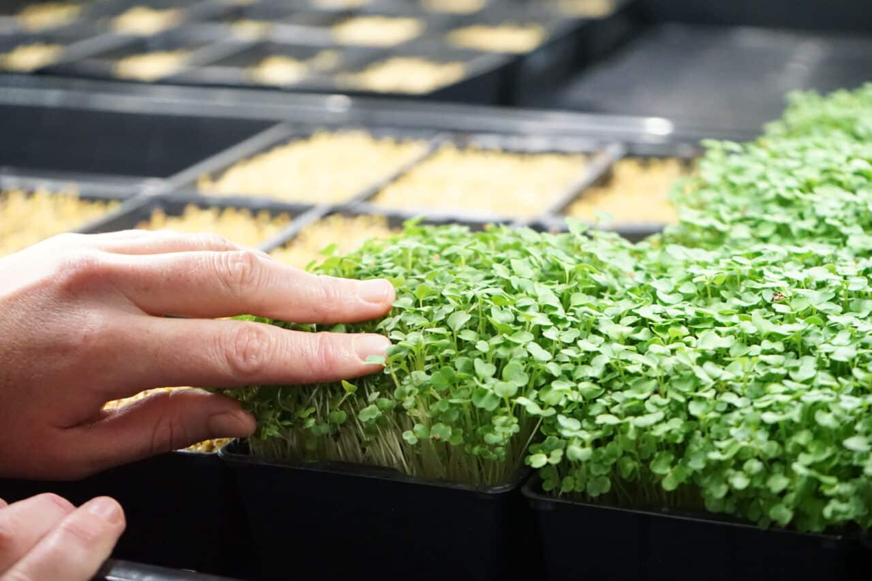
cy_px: 290
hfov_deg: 28.8
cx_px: 436
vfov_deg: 19.5
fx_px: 1695
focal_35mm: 70
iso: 8000
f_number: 5.6
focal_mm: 70
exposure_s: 1/320
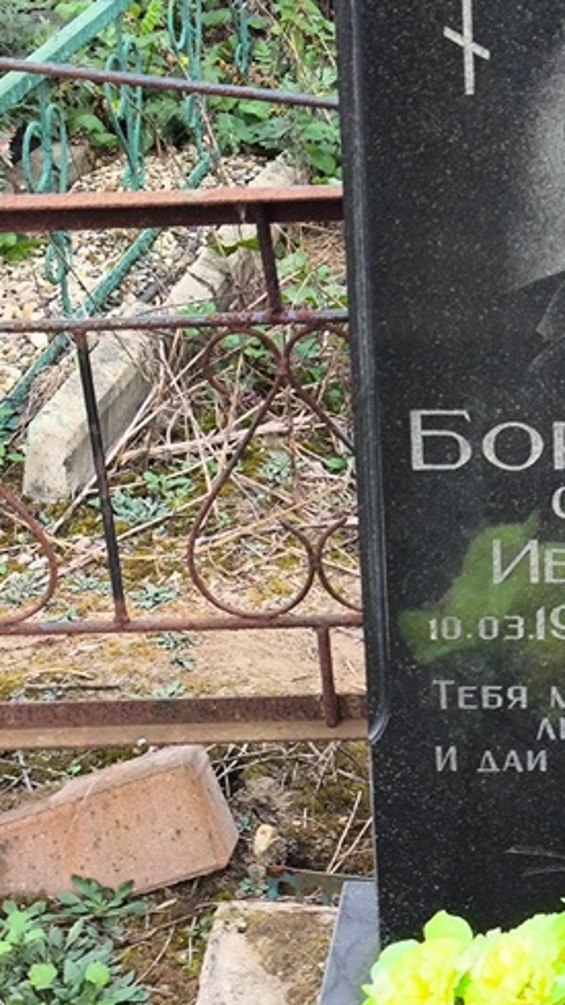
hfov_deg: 13.4
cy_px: 446
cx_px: 591
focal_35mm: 89
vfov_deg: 23.9
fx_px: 2371
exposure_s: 1/126
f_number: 1.7
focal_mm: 4.71
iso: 50
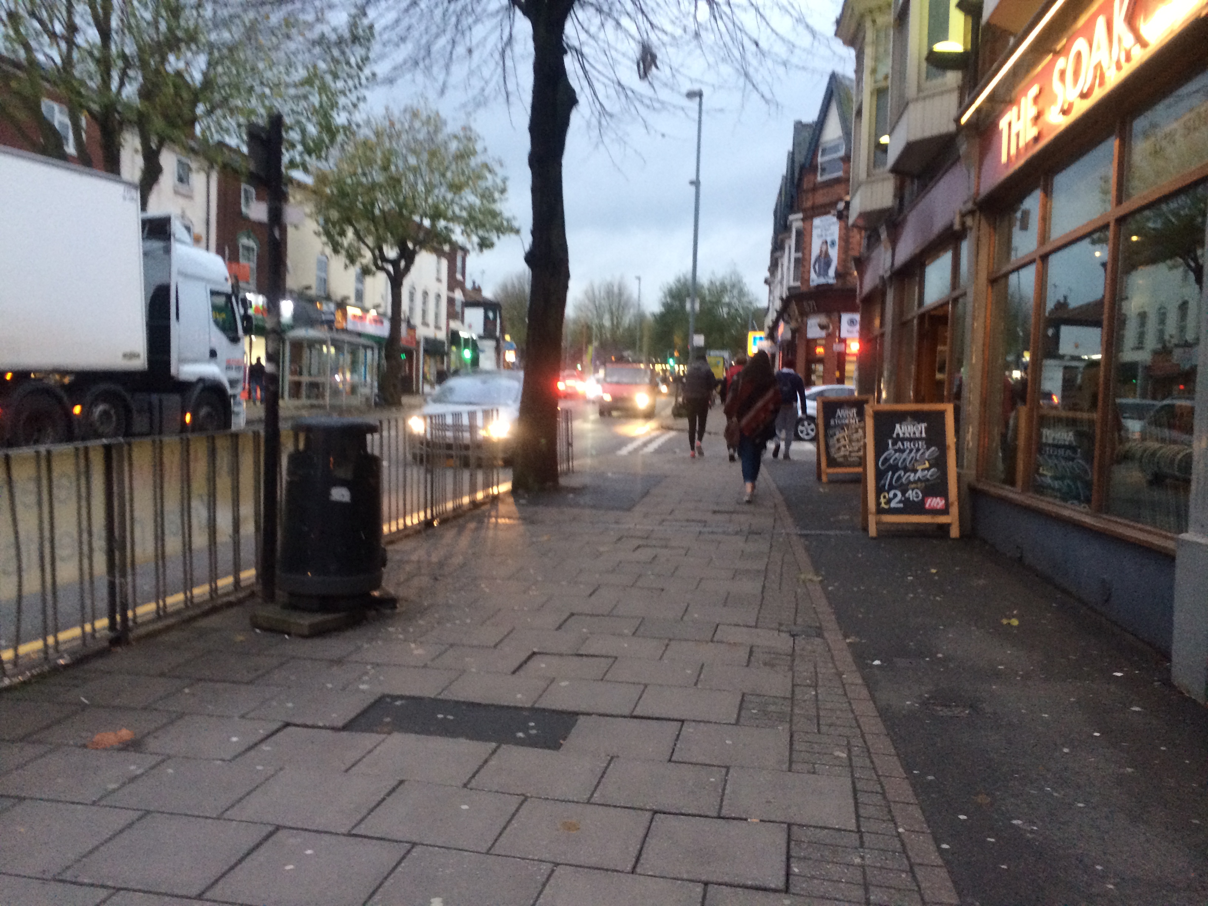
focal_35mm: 30
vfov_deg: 46.8
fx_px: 1047
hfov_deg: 60.0
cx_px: 604
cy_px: 453
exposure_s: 1/30
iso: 160
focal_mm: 4.12
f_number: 2.2
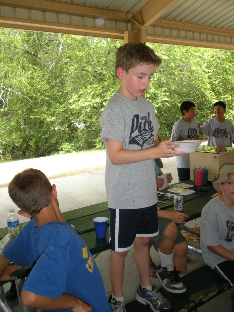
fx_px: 324
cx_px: 117
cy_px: 156
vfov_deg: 51.4
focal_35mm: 36
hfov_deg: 39.7
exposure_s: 1/86.4
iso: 88
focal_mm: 6.3
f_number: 3.5
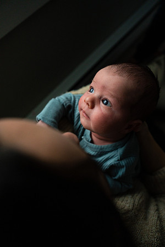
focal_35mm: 24
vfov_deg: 73.7
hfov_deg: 53.1
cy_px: 124
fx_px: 165
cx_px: 82
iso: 800
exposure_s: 1/250
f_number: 2.8
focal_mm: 24
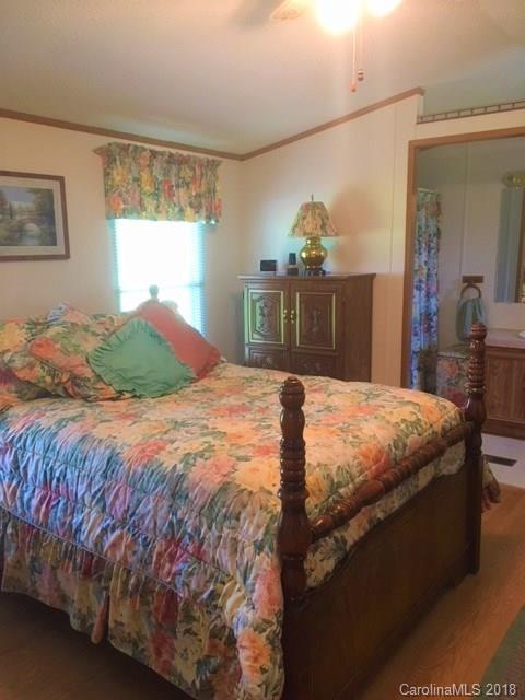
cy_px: 350
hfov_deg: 48.2
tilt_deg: -13.0
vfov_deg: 61.7
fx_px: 586
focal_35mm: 29
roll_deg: +0.4
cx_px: 262
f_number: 2.2
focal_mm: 4.15
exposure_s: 1/30
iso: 125
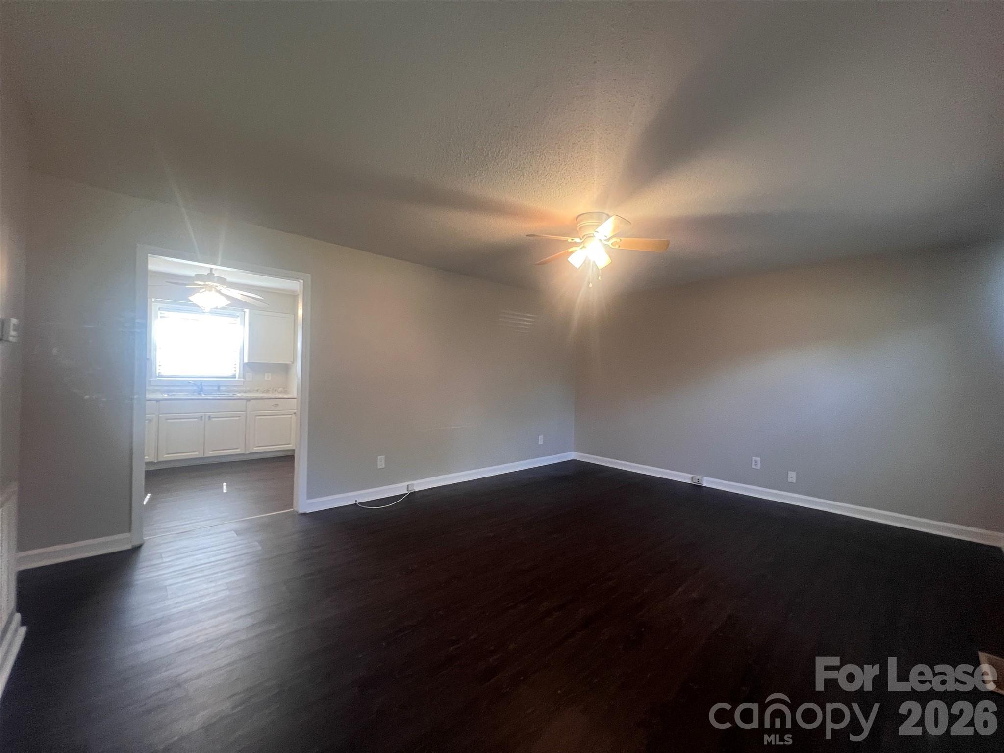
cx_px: 502
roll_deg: -0.3
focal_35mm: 13
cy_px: 376
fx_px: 377
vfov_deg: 89.9
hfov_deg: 106.2
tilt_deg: +0.3
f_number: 1.8
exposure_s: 1/60
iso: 250
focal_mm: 1.57
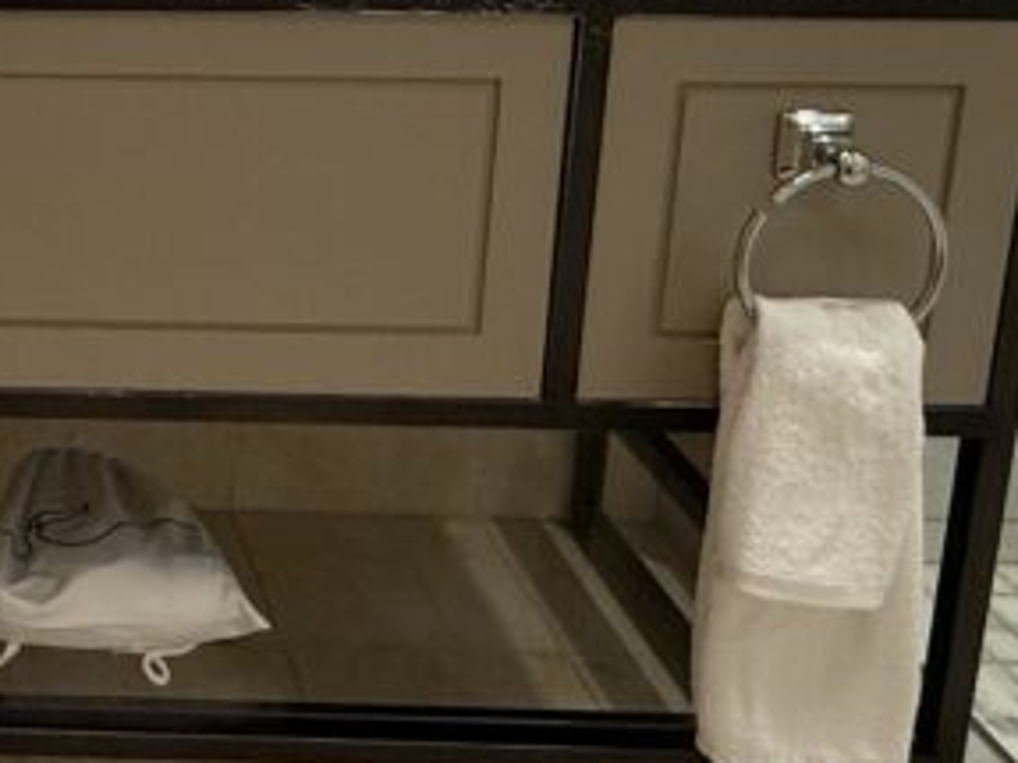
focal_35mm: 50
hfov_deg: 32.0
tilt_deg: -10.9
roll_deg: -0.1
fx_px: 1470
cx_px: -195
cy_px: -167
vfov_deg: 25.8
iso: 160
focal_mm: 2.22
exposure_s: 1/120
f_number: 2.2
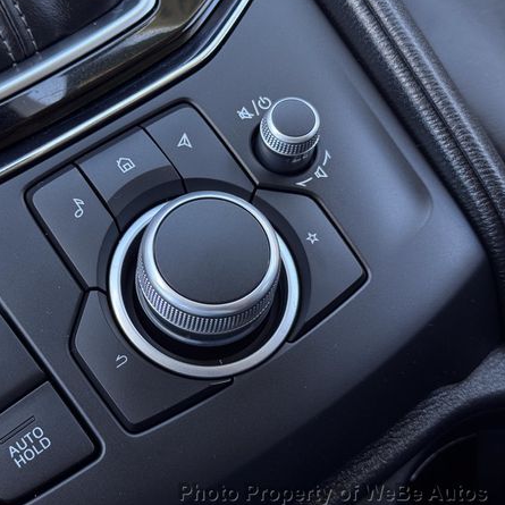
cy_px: 244
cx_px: 161
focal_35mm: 61
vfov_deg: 28.2
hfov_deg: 27.9
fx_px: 1007
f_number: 1.78
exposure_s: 1/121
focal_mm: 6.76
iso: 80
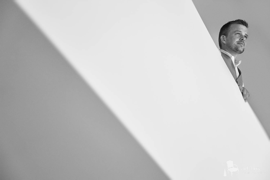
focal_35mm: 65
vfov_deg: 20.9
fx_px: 487
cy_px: 90
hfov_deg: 31.0
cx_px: 135
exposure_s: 1/640
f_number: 4
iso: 400
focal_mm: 65
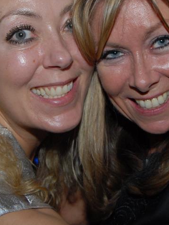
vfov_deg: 23.5
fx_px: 540
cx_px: 81
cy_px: 108
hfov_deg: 17.8
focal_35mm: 83
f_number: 5.6
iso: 400
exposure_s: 1/8
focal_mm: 24
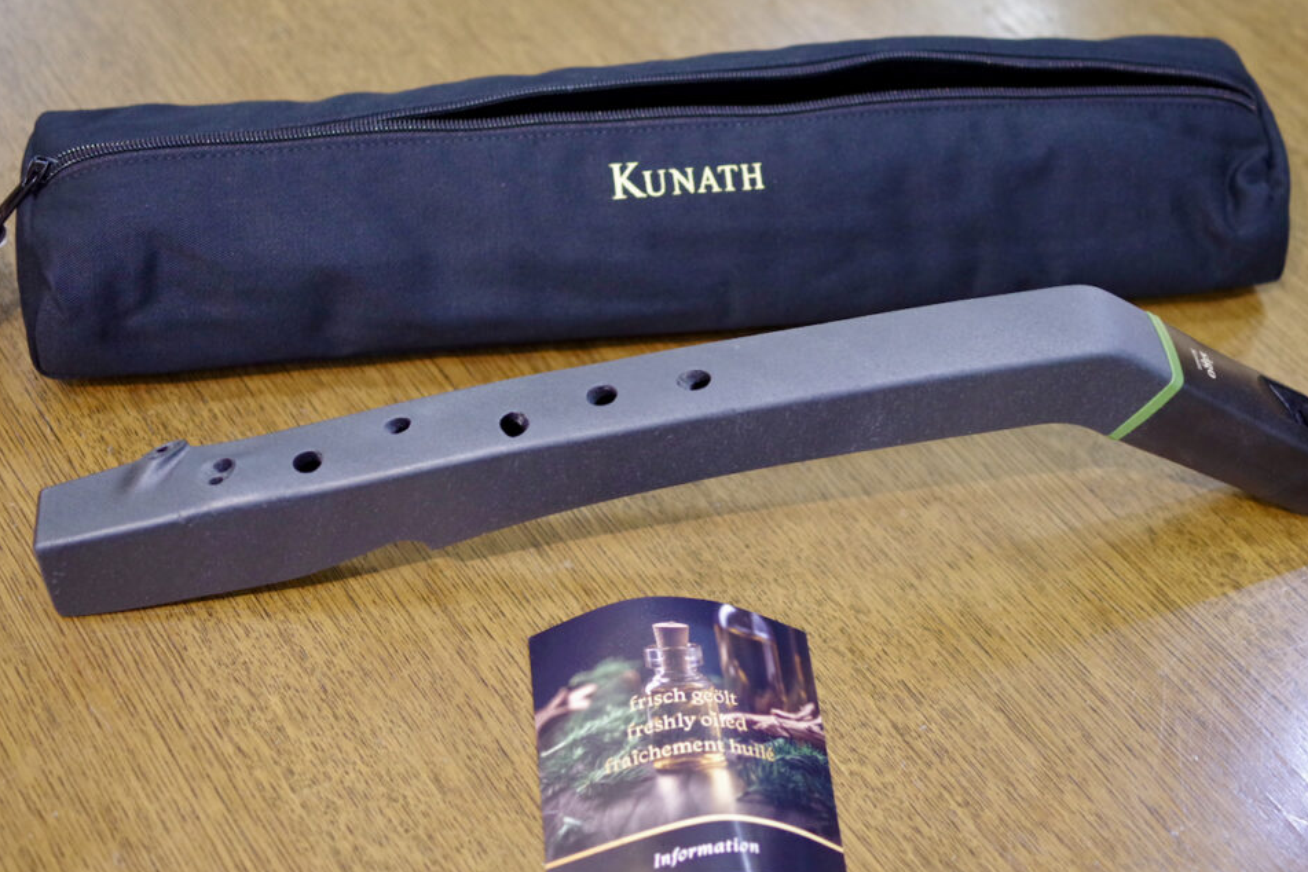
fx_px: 2054
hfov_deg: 35.3
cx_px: 685
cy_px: 433
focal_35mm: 57
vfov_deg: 24.0
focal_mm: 35
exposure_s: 1/80
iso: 3200
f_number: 2.8
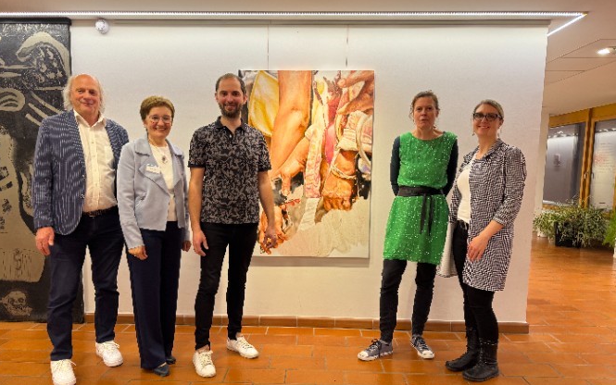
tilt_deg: -6.6
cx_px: 302
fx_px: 437
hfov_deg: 70.4
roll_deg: -0.1
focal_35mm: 26
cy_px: 217
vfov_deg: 47.5
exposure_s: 1/50
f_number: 1.78
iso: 125
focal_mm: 6.76
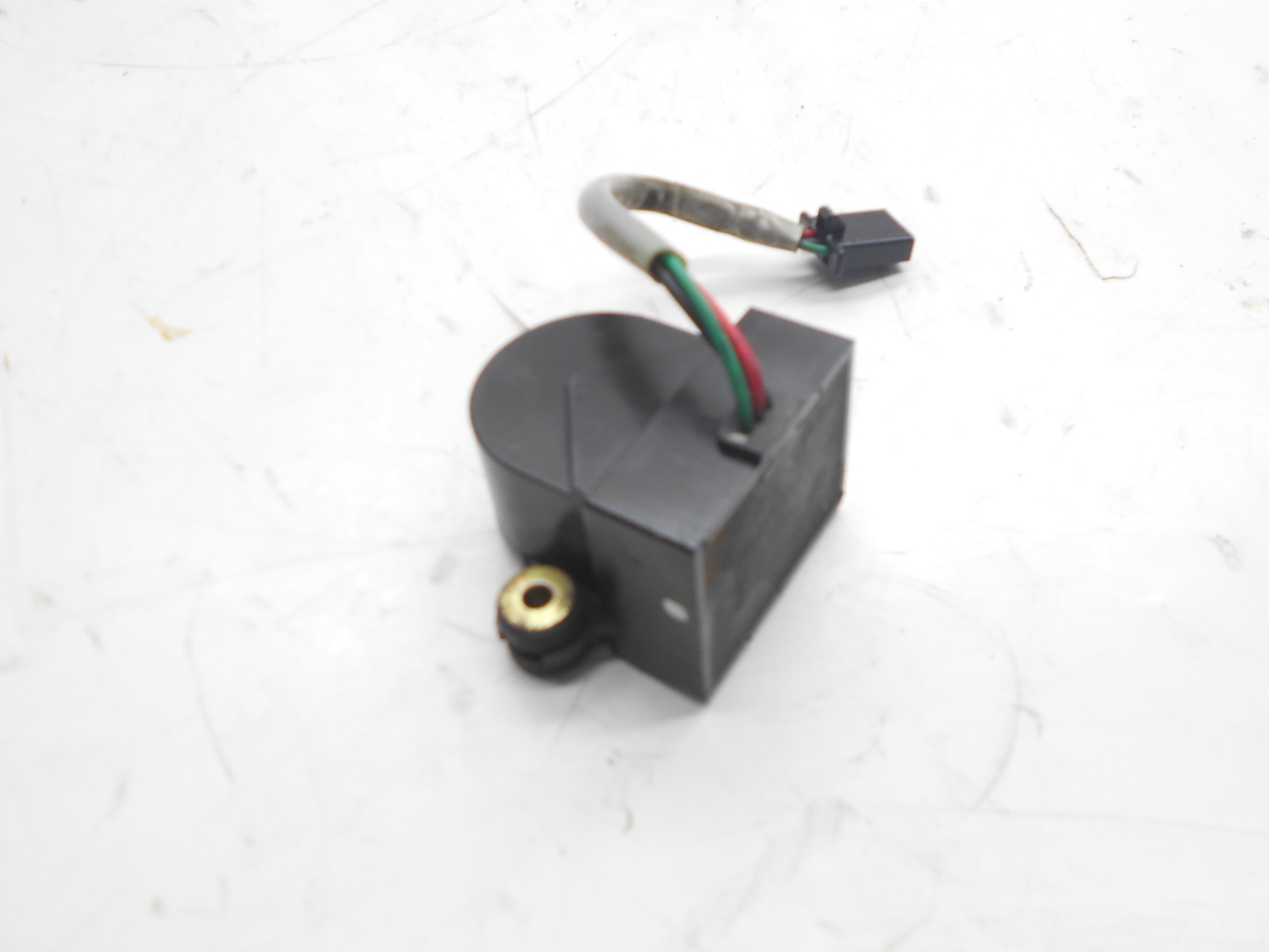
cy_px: 476
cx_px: 634
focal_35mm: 30
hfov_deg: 60.0
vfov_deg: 46.8
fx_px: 1100
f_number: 3.4
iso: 80
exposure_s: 1/30
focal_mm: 5.1
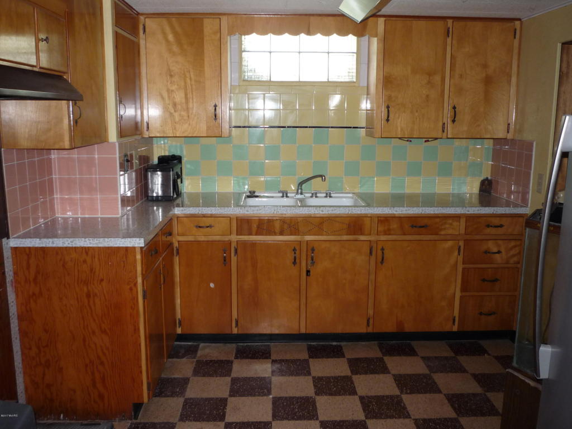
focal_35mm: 32
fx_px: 529
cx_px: 286
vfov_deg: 44.2
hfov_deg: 56.8
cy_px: 214
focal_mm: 5.2
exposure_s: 1/30
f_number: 3.3
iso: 160
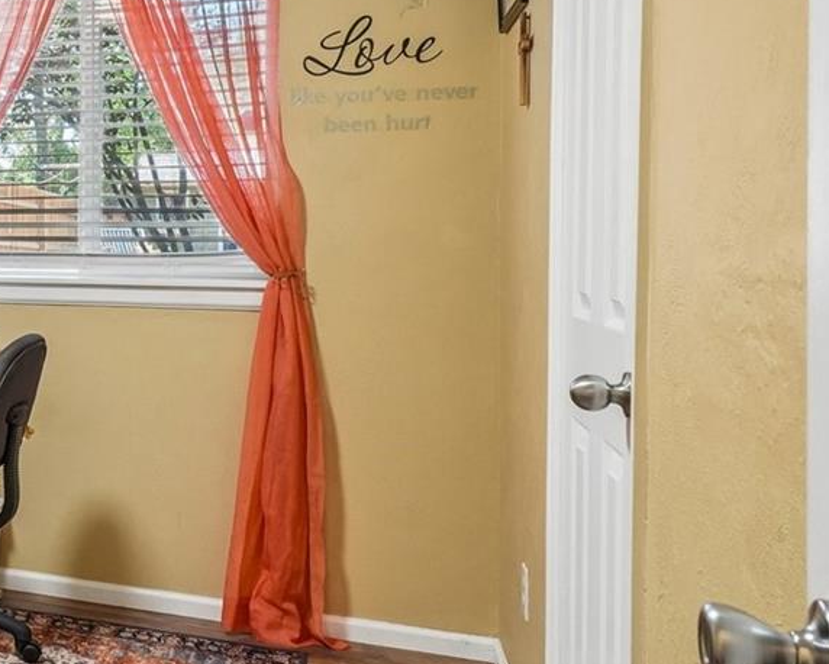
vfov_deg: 34.5
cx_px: -207
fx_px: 1063
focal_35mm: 43
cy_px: 241
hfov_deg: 33.2
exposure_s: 1/15
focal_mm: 11
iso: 500
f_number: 8
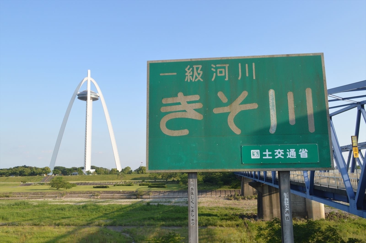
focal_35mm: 27
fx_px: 274
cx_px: 183
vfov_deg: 47.9
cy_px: 122
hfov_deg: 67.4
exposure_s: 1/320
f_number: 9
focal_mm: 18
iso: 400
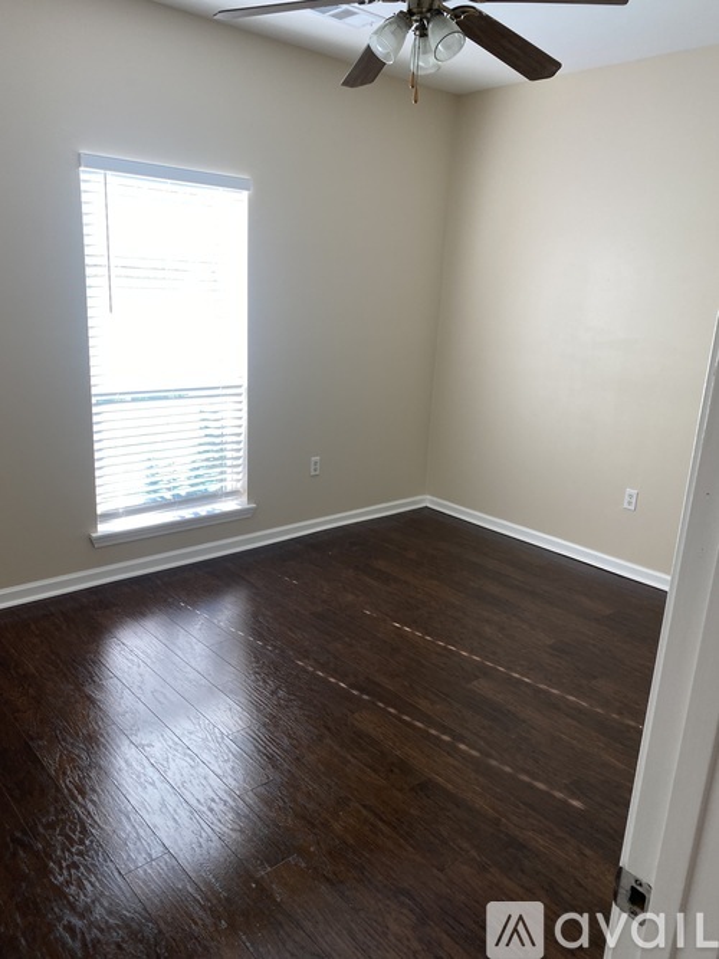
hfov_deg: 53.0
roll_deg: -2.5
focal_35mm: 26
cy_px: 480
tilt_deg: -14.7
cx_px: 360
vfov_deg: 67.3
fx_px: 720
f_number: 1.8
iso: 64
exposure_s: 1/120
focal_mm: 4.25
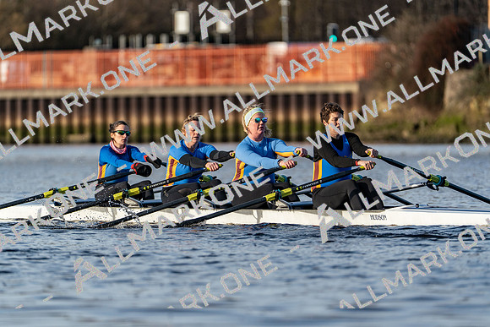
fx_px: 5949
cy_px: 164
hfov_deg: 4.7
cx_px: 245
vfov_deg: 3.1
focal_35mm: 437
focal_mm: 437
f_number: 6.3
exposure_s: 1/2000
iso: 640
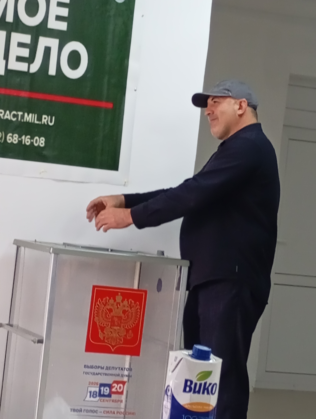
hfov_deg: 13.3
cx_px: 158
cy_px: 210
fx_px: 1360
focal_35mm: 112
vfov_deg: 17.5
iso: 998
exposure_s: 1/33.3
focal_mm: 4.27
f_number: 1.8
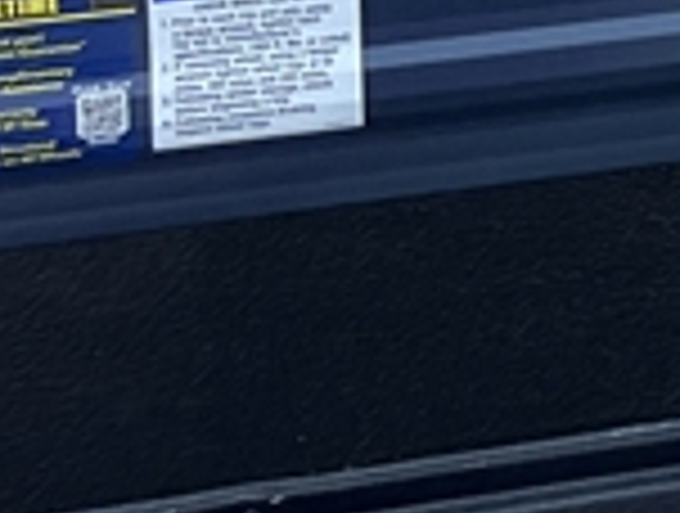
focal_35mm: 206
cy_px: -796
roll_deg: +1.3
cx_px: 2418
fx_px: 4056
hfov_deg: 7.6
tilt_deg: -6.6
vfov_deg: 6.8
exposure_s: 1/2353
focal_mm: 5.7
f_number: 1.5
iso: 50
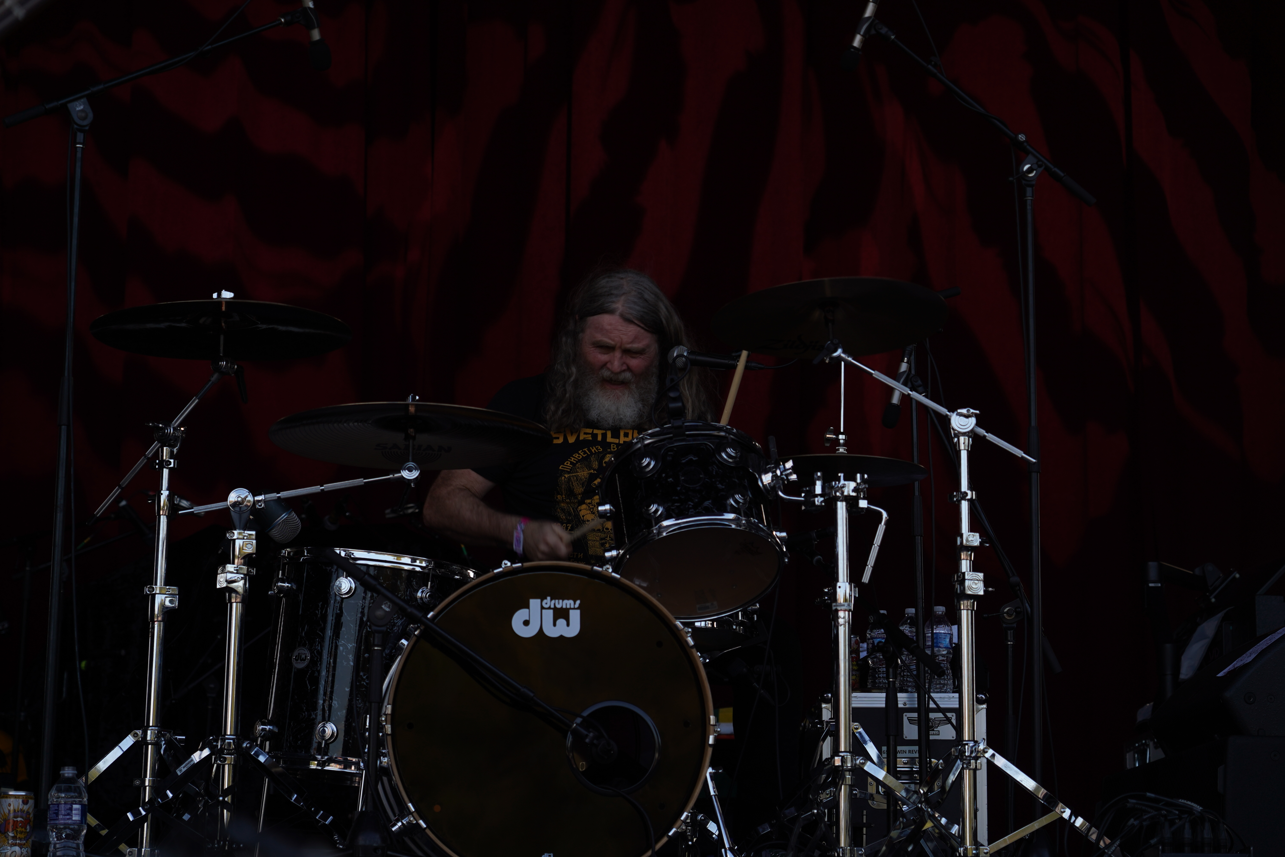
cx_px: 642
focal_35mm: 87
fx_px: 3105
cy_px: 428
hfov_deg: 23.4
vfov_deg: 15.7
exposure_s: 1/250
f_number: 5
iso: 100
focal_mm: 87
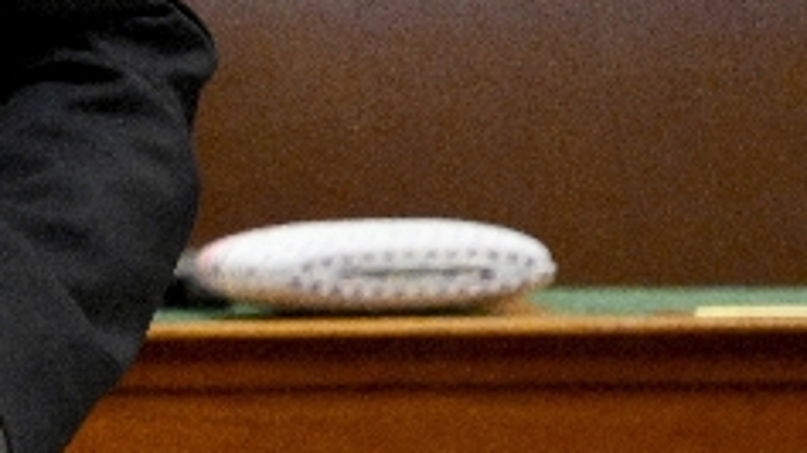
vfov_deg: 0.7
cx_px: -524
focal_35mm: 1854
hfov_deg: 1.2
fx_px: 39650
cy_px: -473
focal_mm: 350
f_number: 5.6
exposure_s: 1/250
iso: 8000
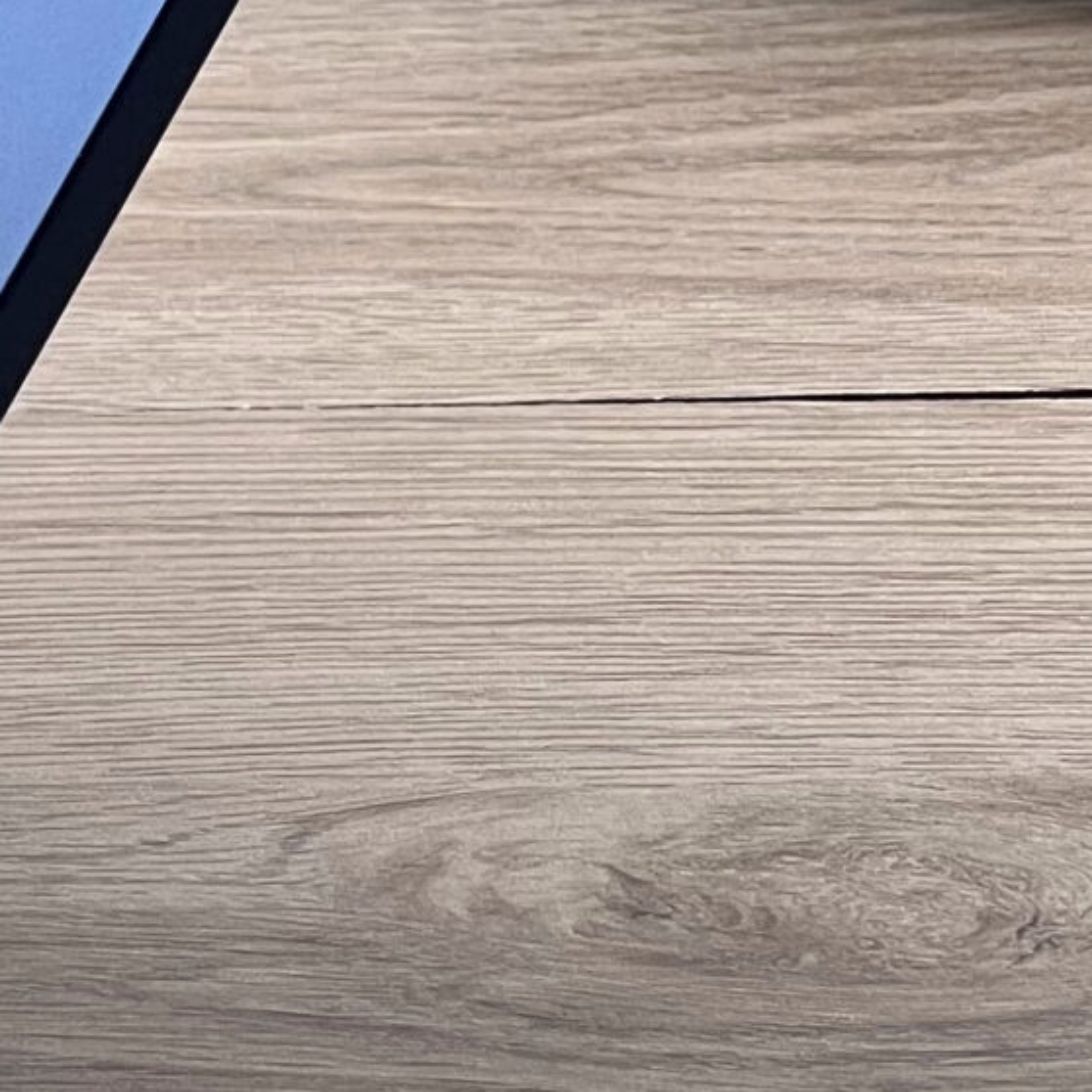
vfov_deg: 5.6
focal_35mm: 312
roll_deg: +0.9
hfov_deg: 5.5
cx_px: -783
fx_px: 11135
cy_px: -378
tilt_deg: -15.3
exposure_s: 1/100
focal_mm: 9
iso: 64
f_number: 2.8
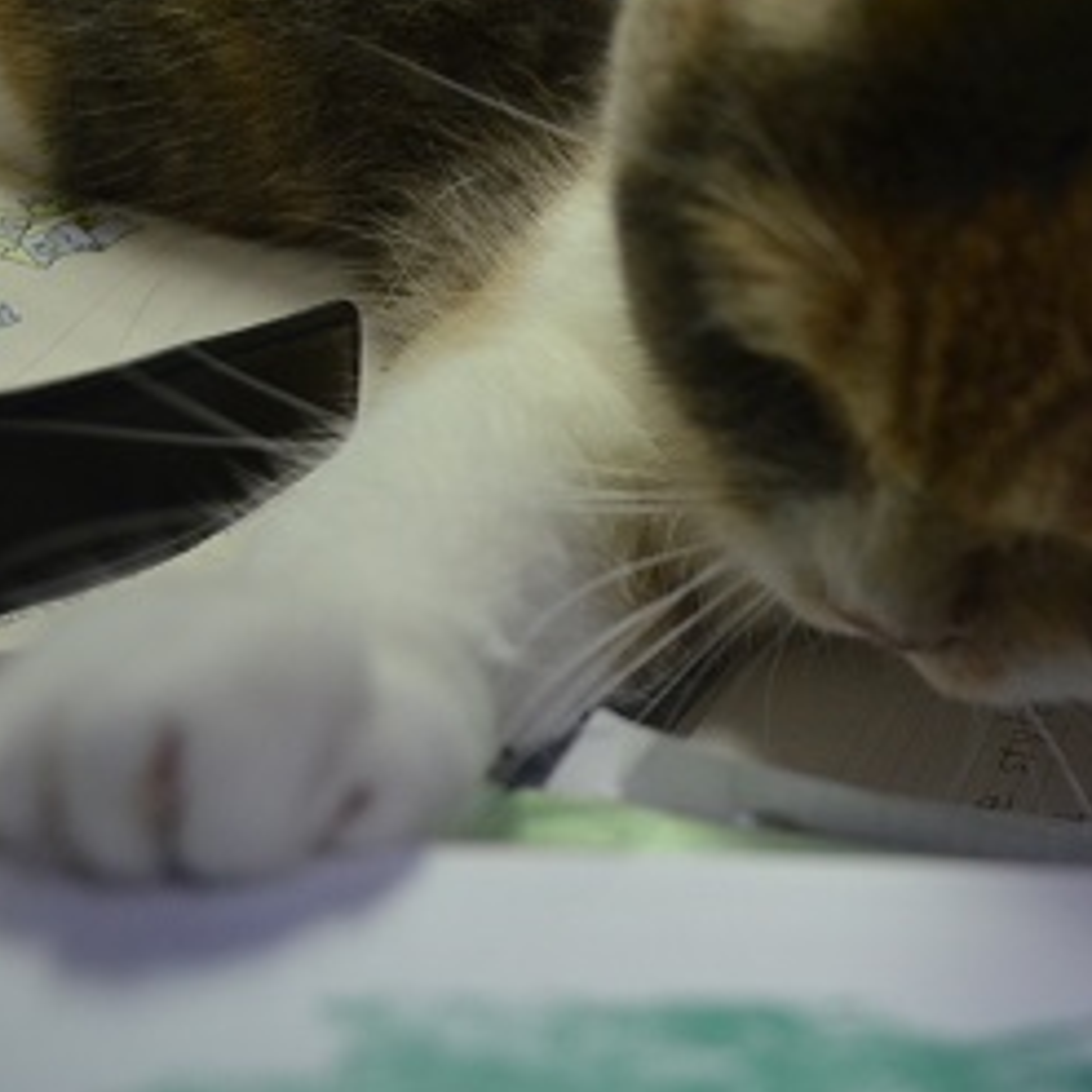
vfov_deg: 28.2
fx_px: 2177
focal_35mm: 61
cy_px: 515
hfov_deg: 26.8
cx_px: 1068
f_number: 4
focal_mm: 24
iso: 1400
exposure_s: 1/500
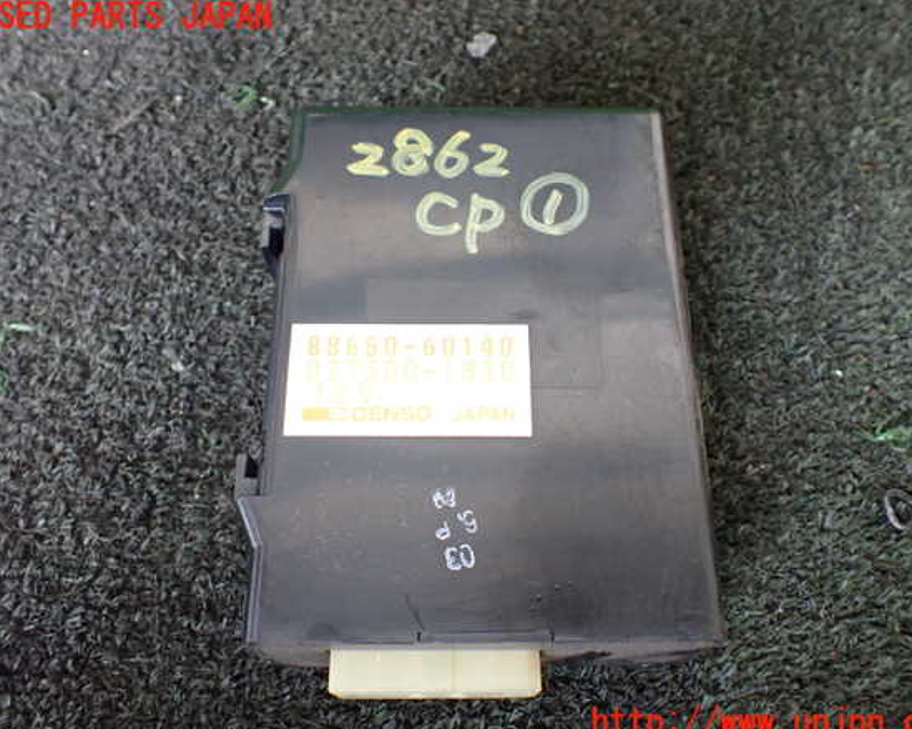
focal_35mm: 32
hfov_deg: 55.7
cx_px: 468
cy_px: 370
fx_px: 864
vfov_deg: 45.8
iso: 800
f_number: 2.3
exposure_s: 1/80
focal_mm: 5.4
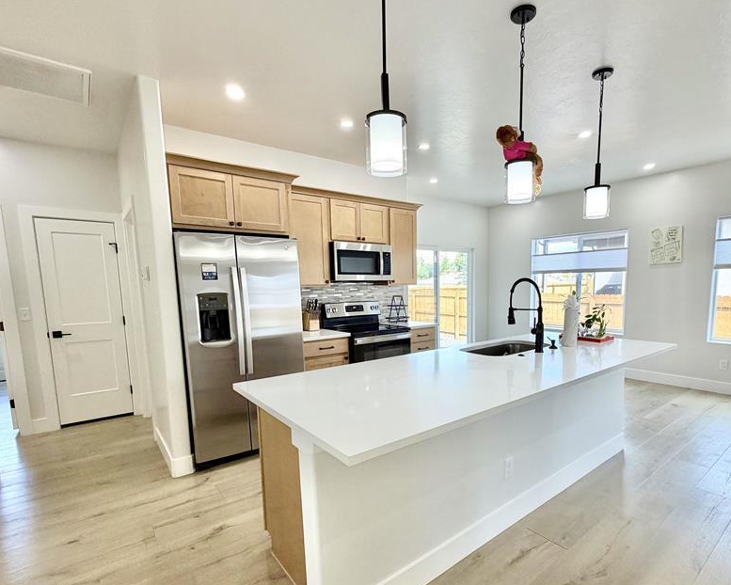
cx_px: 393
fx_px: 390
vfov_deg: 73.4
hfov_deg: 86.2
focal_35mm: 18
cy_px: 333
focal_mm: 2.22
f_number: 2.2
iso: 100
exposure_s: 1/120
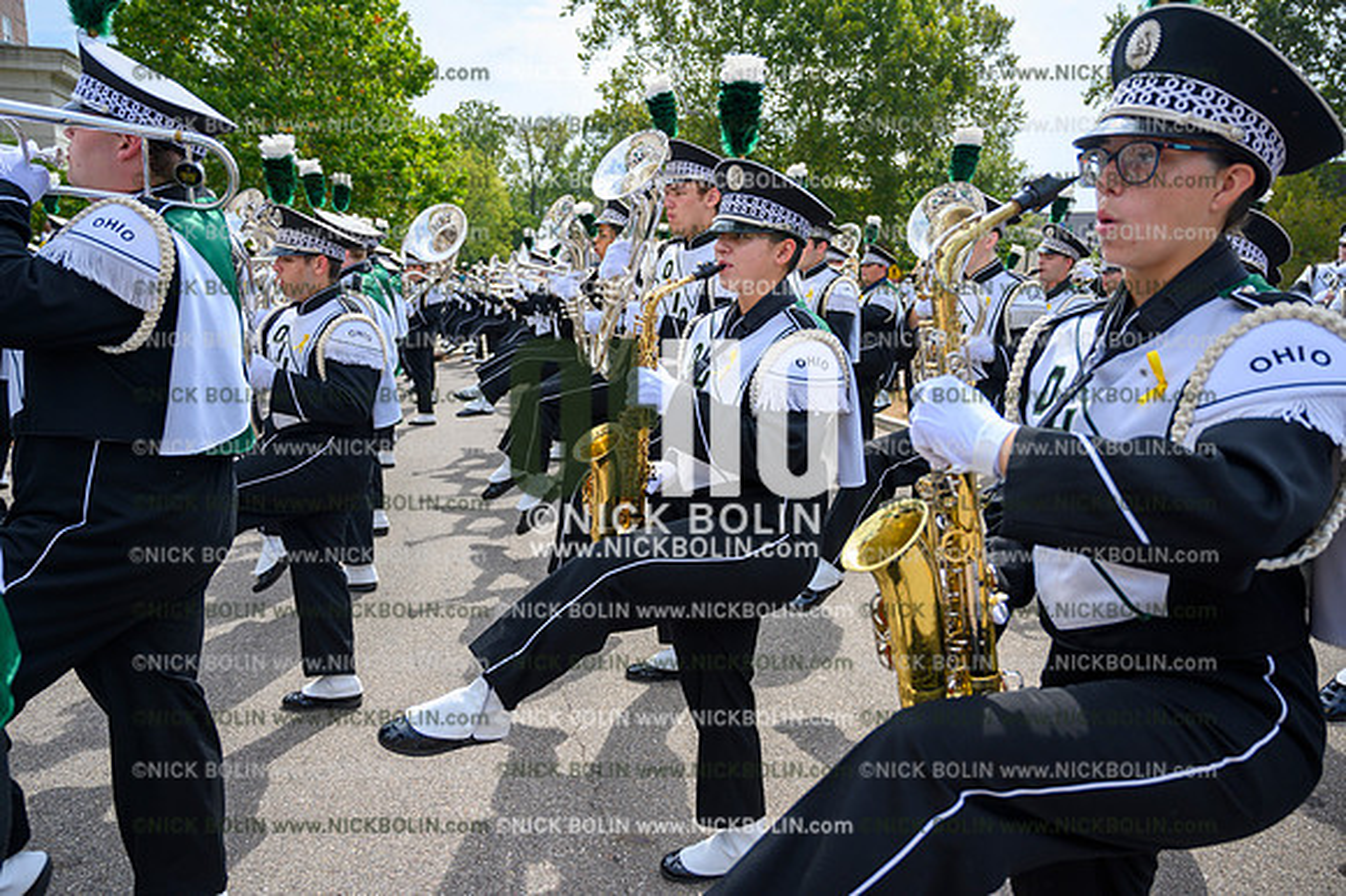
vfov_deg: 52.1
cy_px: 448
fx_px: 915
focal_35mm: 24
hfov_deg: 72.6
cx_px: 673
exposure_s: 1/800
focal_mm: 24.5
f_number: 4
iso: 100
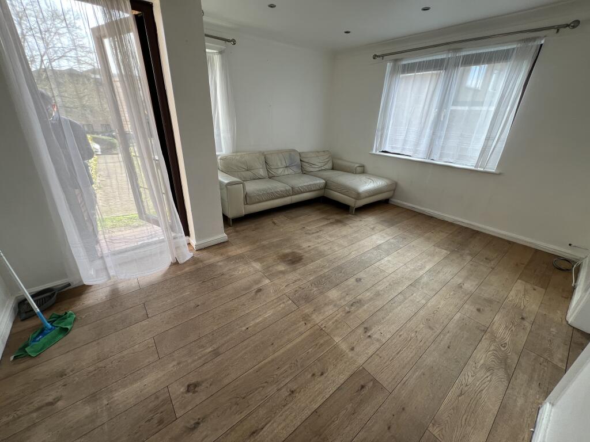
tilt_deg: -23.8
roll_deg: -2.5
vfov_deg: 89.9
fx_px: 222
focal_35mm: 13
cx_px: 295
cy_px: 221
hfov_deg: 106.2
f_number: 1.8
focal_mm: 1.57
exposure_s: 1/99
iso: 64
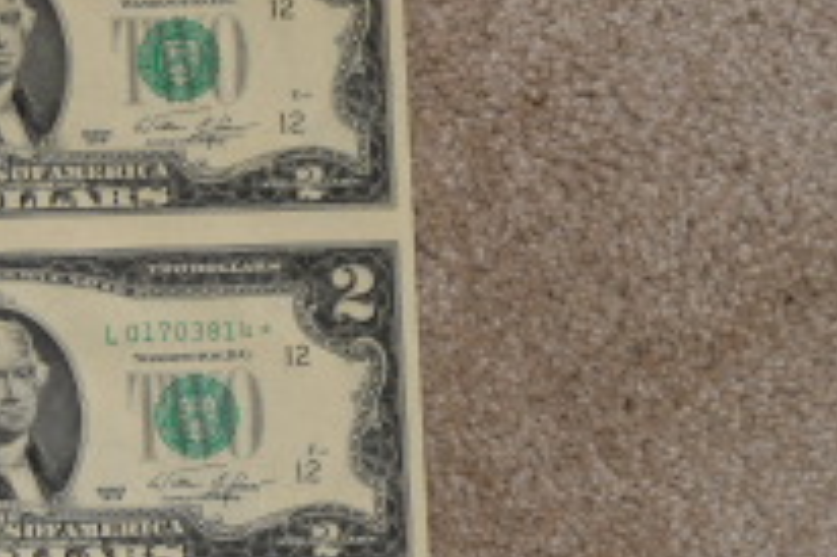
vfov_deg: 6.4
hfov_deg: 9.3
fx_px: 4971
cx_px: -447
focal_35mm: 214
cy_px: 622
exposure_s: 1/60
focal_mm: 46
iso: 100
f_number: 8
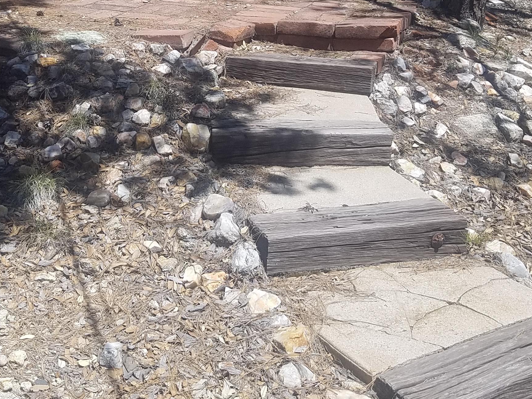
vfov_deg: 31.2
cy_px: 67
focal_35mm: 45
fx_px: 692
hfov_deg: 41.8
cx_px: 201
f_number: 1.7
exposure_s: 1/2464
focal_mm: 4.2
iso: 50
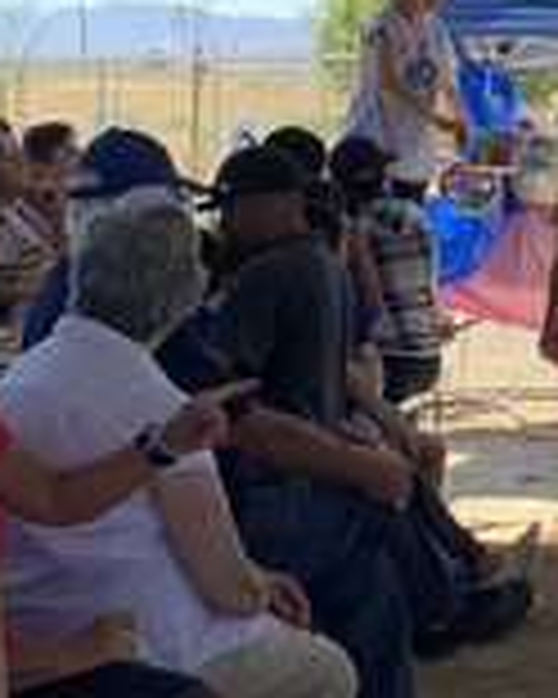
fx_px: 2168
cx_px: 670
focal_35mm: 105
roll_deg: -1.5
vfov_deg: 18.2
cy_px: 162
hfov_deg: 14.2
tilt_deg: -1.2
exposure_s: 1/435
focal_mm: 4.25
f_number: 1.8
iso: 25
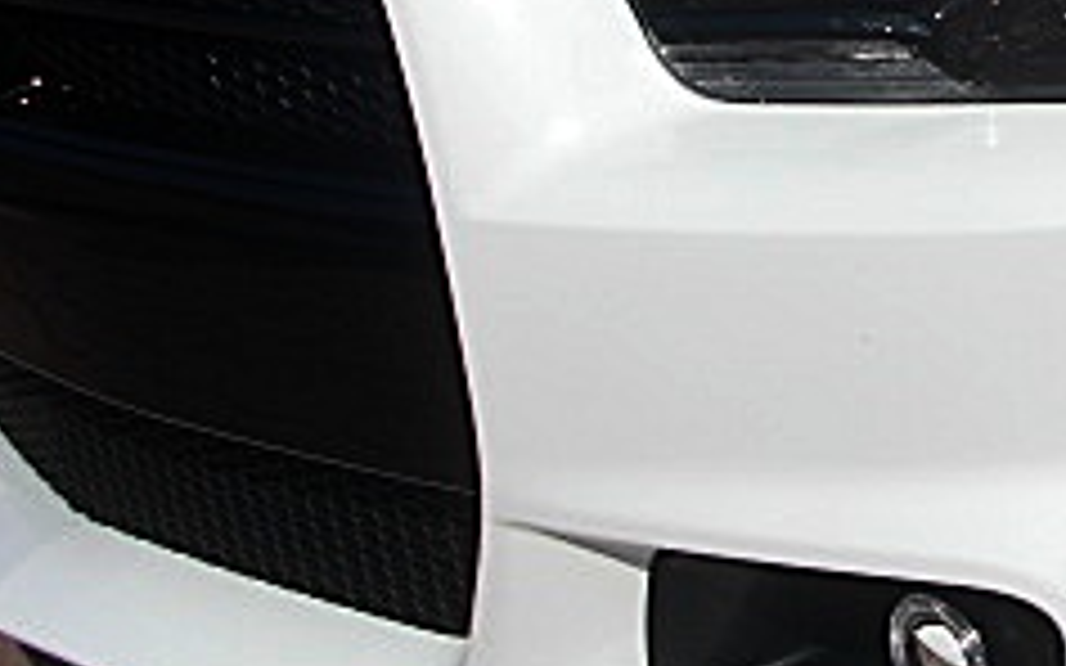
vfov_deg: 12.5
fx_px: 2992
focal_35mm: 103
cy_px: -32
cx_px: 1142
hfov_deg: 19.4
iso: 50
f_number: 7.9
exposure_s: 1/320
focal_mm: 6.3
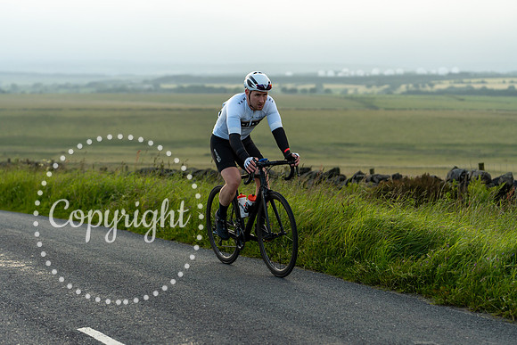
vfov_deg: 15.0
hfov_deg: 22.4
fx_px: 1307
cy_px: 172
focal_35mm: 91
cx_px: 258
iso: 400
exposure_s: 1/1250
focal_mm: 91
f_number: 3.2
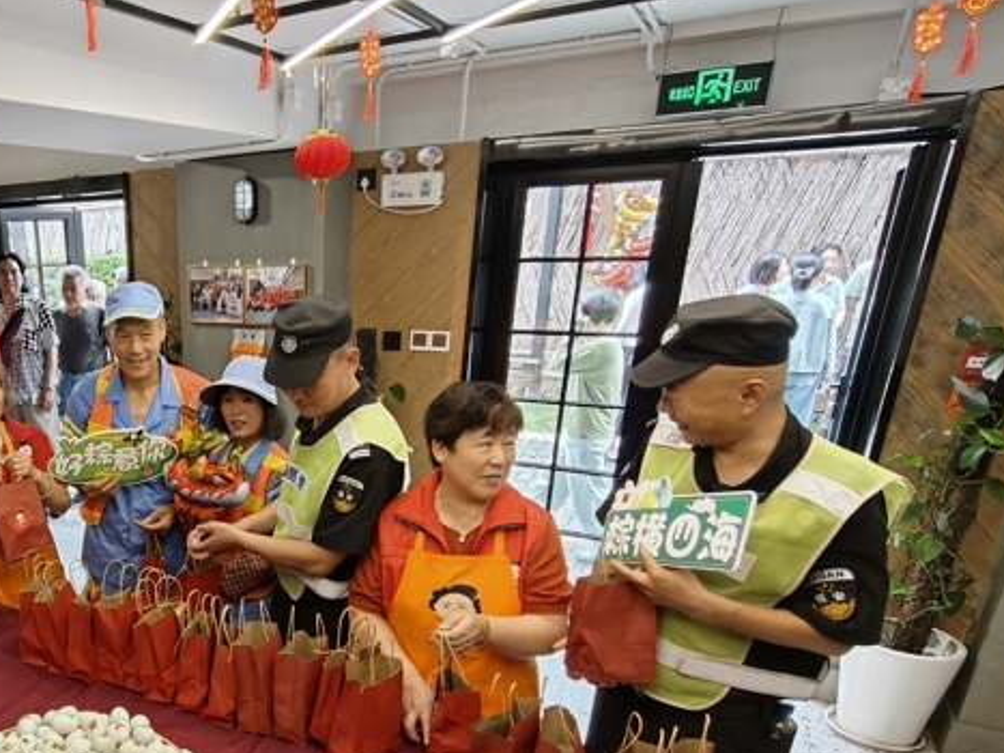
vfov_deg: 50.0
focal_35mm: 27
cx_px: 178
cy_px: 528
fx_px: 783
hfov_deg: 59.4
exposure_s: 1/100
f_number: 2
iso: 640
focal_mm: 2.63
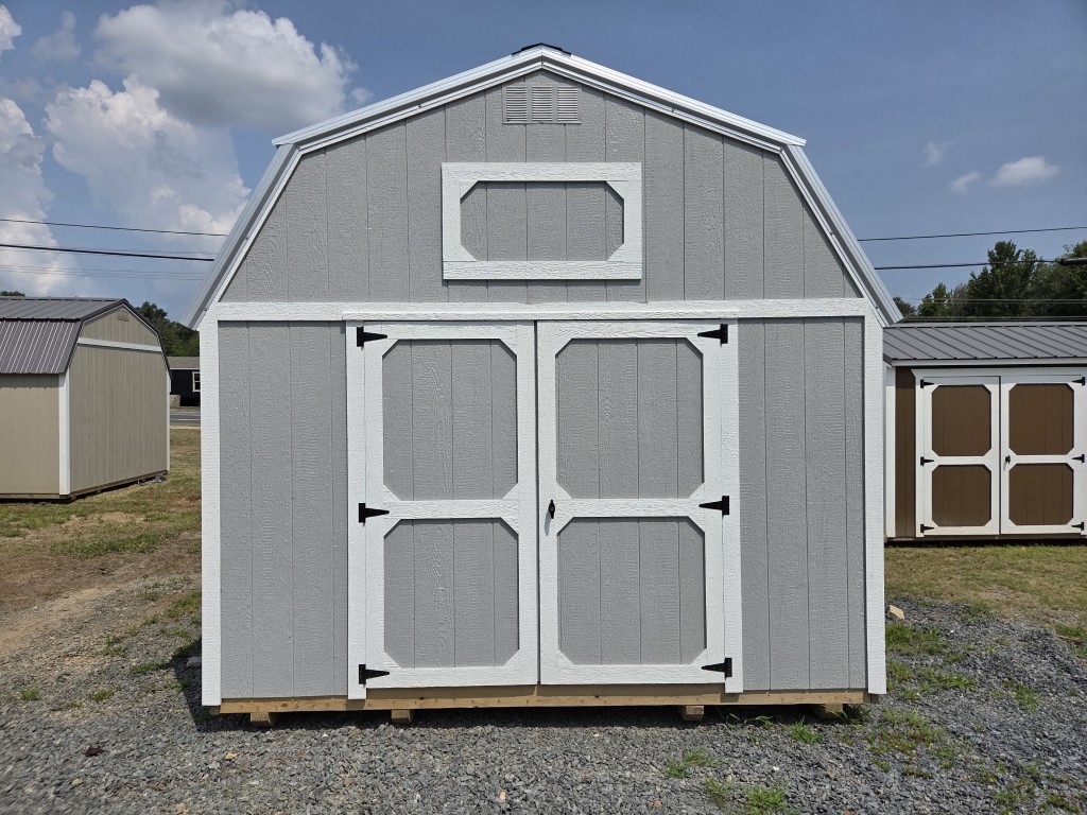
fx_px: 722
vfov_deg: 58.9
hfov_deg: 73.9
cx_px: 544
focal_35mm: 23
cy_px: 408
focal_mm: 5.4
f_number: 1.8
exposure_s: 1/7891
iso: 64
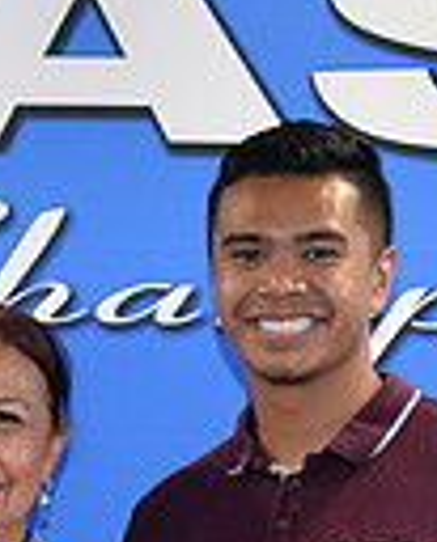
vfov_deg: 7.7
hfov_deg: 6.3
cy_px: 726
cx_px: -93
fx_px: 3963
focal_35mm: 246
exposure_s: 1/250
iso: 1600
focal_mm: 58
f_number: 4
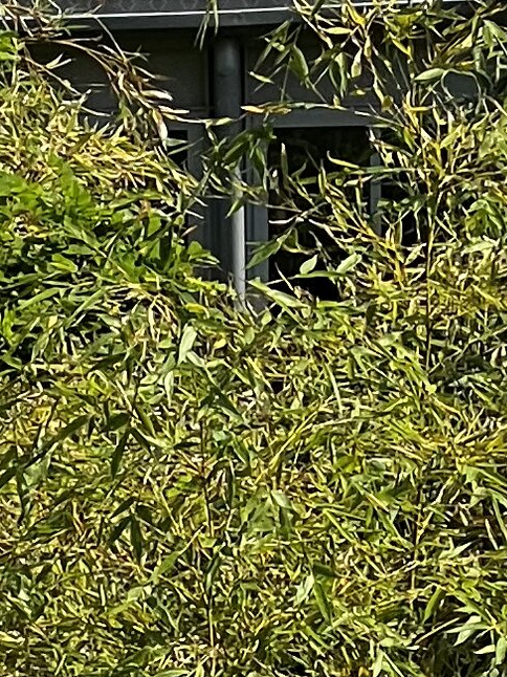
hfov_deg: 3.1
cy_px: -527
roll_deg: +0.0
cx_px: 931
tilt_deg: -4.0
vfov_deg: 4.1
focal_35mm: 477
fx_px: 9321
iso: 32
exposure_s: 1/774
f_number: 2.8
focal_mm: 9
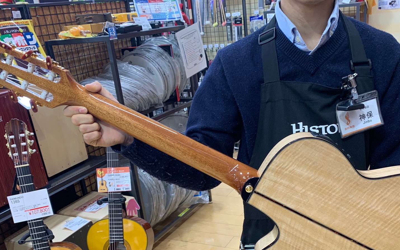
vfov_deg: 31.7
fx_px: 425
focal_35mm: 39
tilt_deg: -24.7
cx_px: 228
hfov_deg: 50.2
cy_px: 207
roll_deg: +5.8
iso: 100
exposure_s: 1/84
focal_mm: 4.25
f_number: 1.8
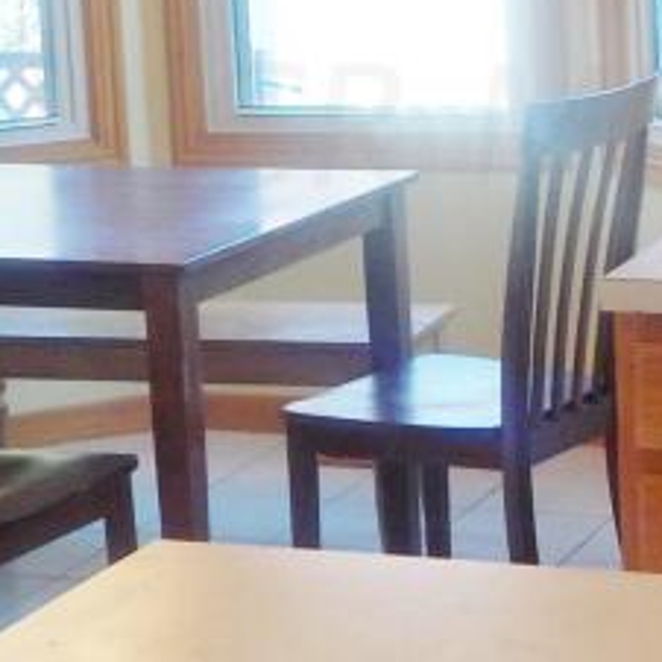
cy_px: 123
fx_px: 2596
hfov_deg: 14.5
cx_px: 489
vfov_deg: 14.4
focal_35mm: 120
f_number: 3.3
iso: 125
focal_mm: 4.1
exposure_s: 1/30
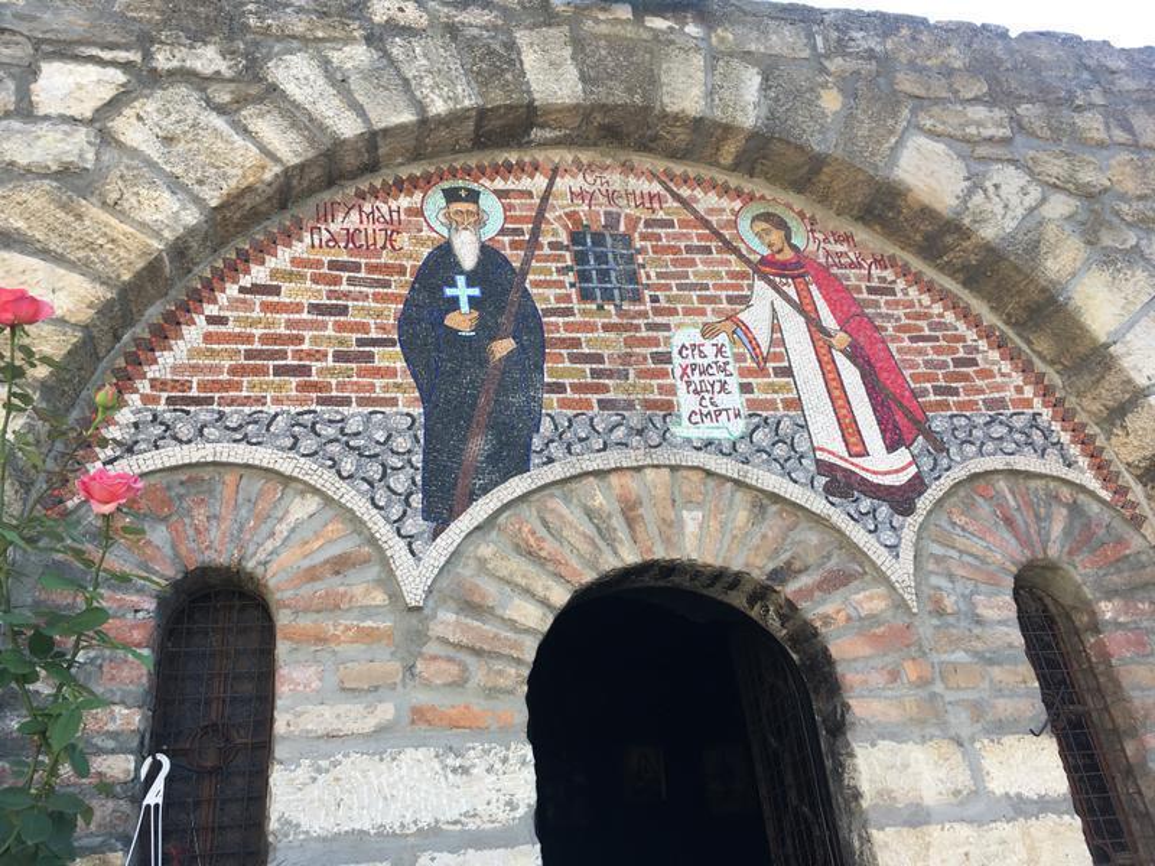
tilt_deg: +28.0
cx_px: 578
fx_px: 968
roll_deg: +5.9
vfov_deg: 48.2
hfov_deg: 61.7
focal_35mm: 29
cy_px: 433
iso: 25
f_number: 2.2
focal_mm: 4.15
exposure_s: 1/281
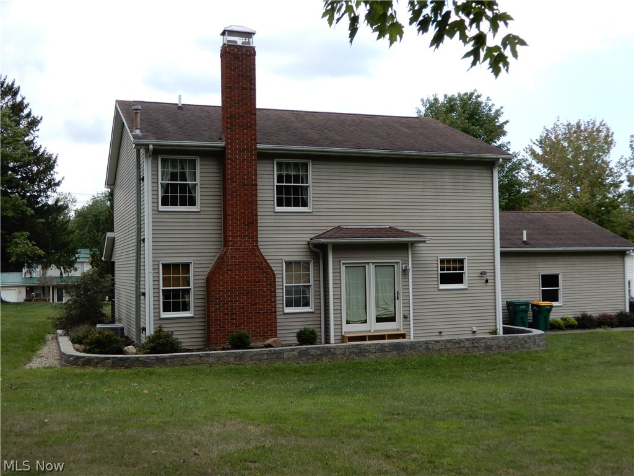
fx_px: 769
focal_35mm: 42
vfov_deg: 34.3
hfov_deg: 44.8
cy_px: 238
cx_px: 317
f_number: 4
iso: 80
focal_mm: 7.5
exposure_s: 1/250
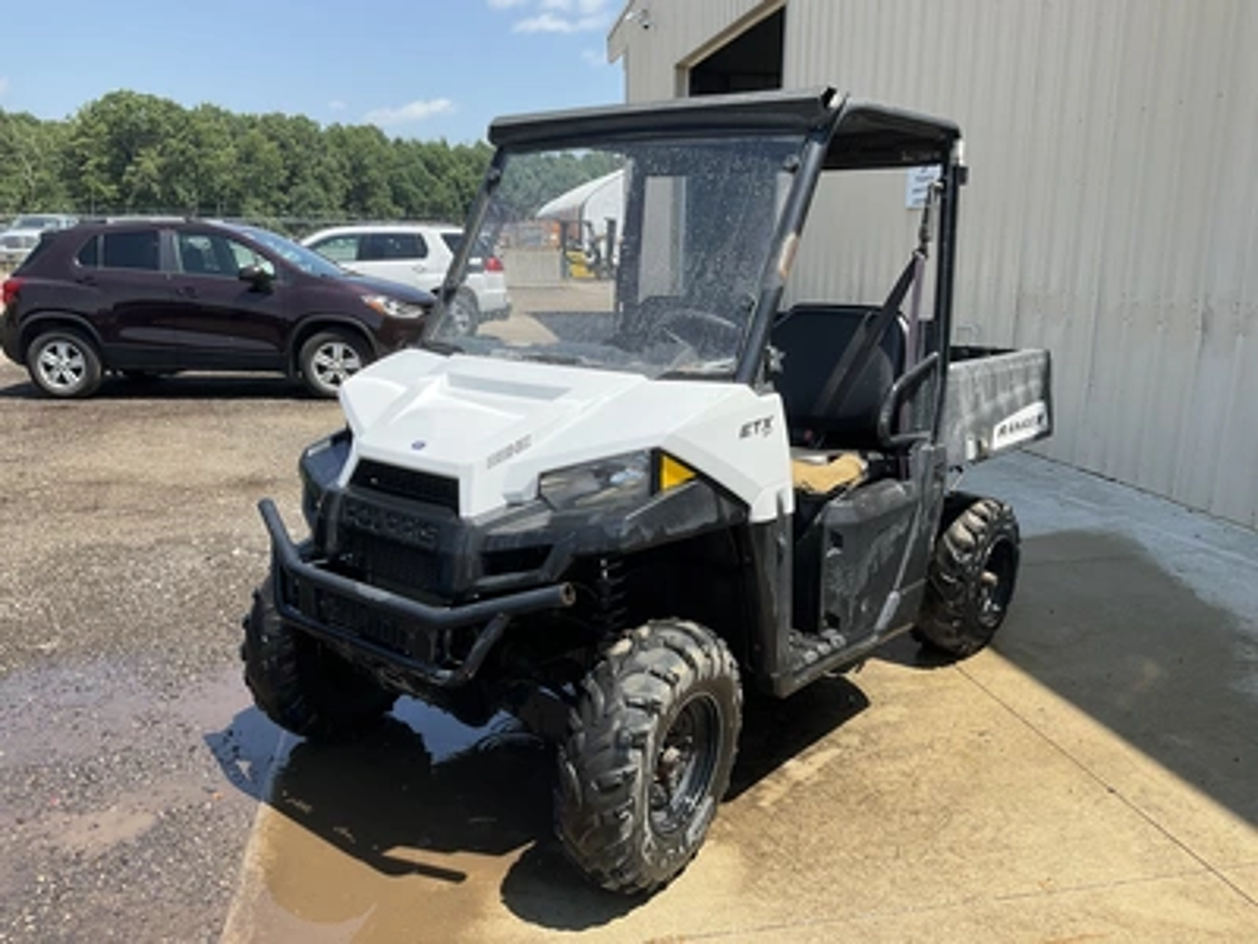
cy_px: 472
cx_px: 629
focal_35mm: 29
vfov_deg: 48.2
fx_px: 1054
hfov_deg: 61.7
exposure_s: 1/1055
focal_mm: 3
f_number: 1.8
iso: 25
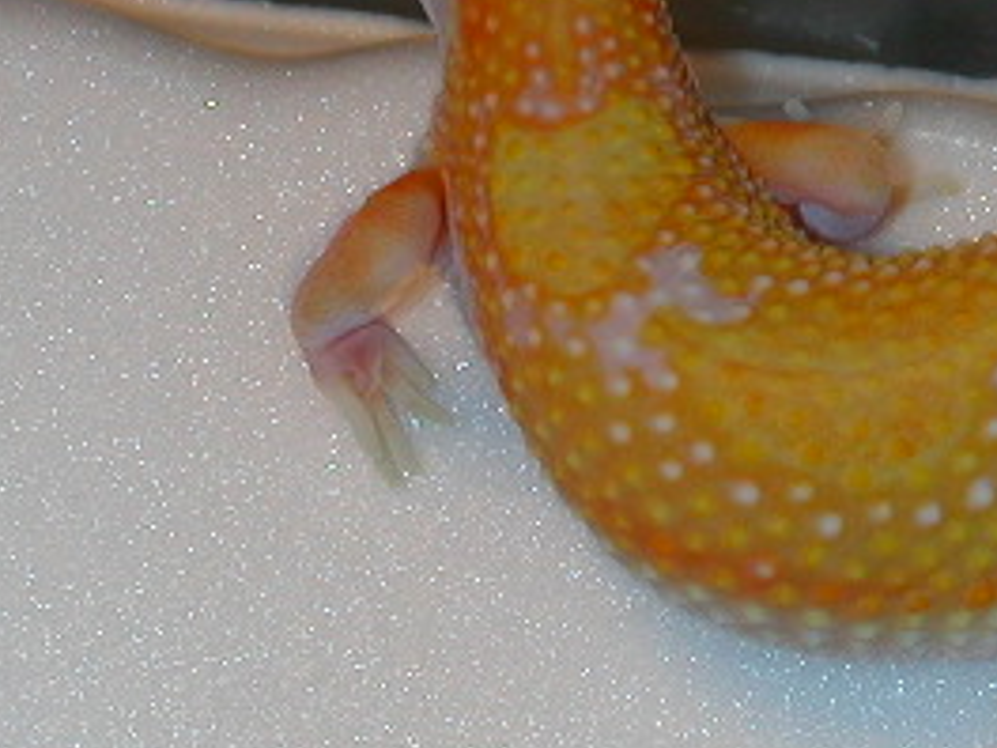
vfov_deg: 9.6
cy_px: 306
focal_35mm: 155
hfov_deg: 12.6
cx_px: 929
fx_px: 4464
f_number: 5.9
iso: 100
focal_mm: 9.7
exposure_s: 1/30
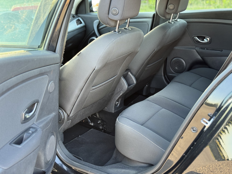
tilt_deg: -18.8
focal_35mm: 48
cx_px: 116
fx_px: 322
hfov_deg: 39.7
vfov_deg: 30.3
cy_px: 87
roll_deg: +2.4
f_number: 1.78
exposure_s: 1/60
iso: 125
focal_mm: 6.76
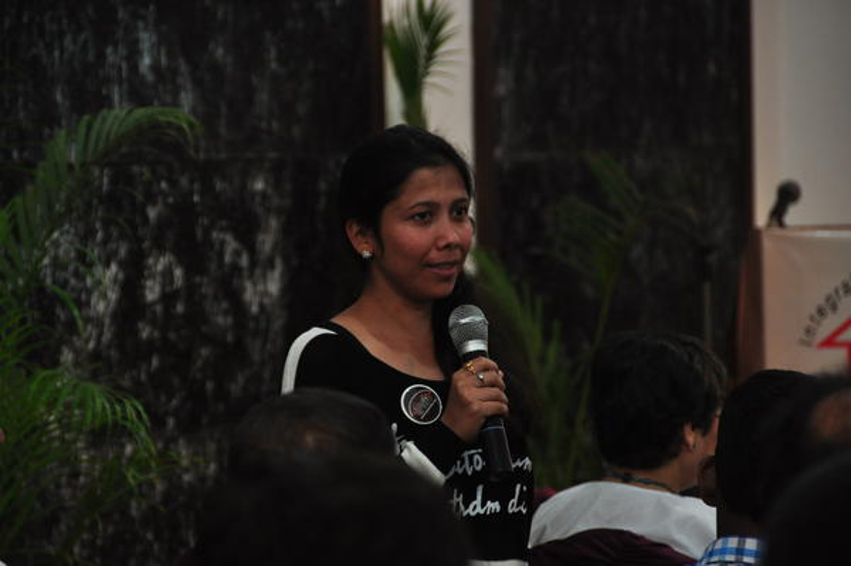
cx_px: 426
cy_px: 283
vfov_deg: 5.4
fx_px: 6023
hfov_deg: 8.1
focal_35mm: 255
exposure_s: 1/40
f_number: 5.6
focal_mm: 170
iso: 800
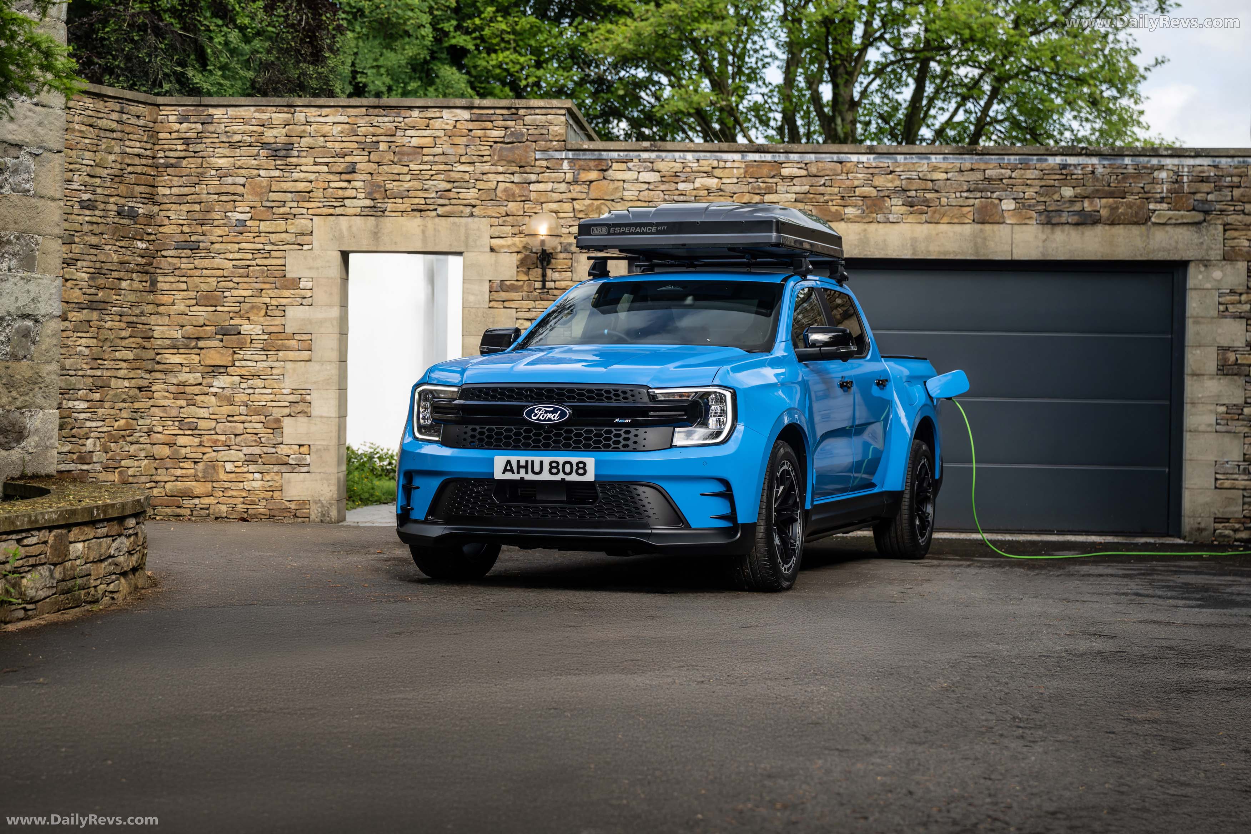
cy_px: 417
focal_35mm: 61
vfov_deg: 22.3
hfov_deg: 32.9
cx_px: 626
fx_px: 2120
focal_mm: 61
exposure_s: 1/250
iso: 160
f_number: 4
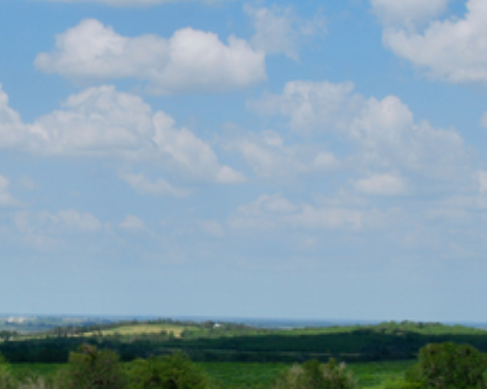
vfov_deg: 13.7
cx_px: 71
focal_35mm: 112
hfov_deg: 16.9
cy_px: 153
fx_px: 1617
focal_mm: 29
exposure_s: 1/320
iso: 100
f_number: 9
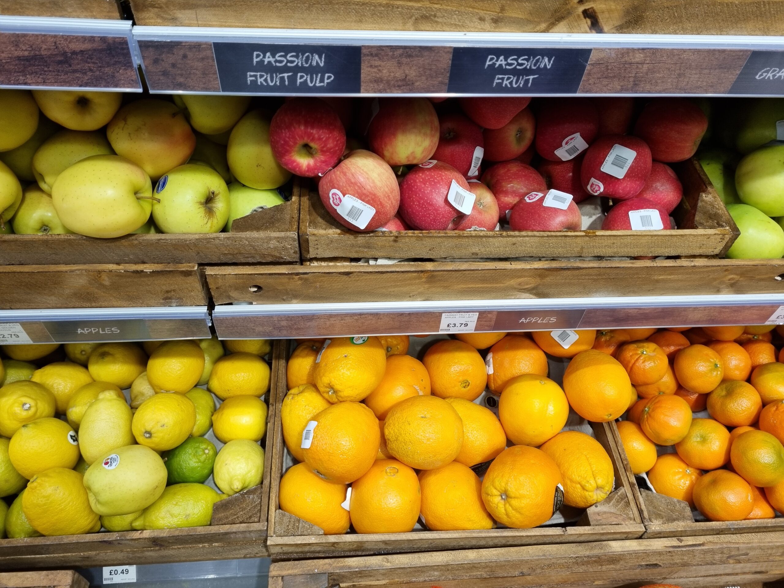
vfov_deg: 53.1
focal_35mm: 26
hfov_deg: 67.3
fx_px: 589
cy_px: 294
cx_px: 392
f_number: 1.8
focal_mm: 5.4
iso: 160
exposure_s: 1/100
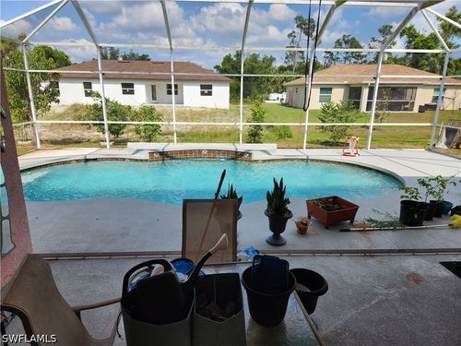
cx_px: 230
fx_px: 306
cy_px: 173
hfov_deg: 73.9
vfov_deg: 58.9
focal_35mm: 23
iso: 20
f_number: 1.8
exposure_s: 1/1142
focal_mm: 5.4
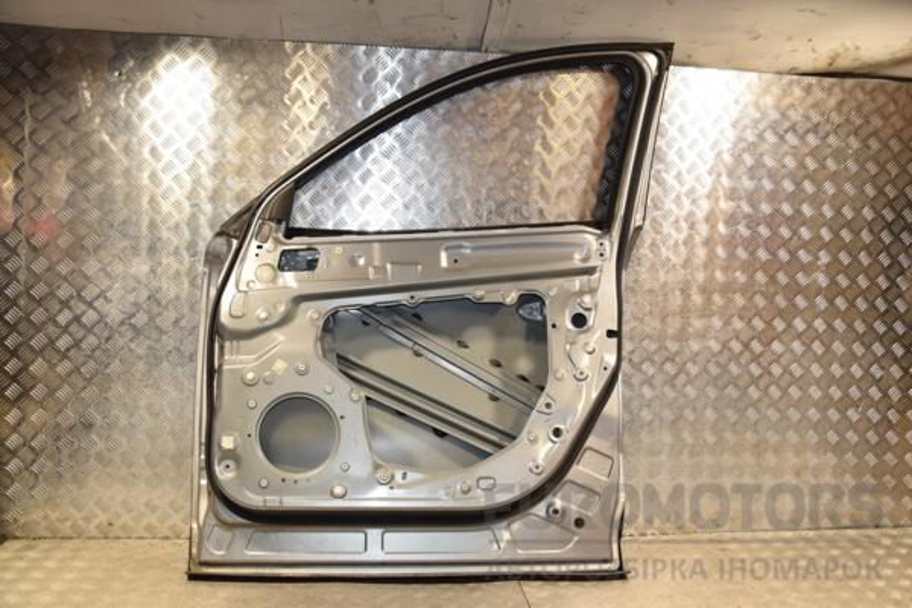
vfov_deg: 41.7
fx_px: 798
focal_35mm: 32
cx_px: 456
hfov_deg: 59.5
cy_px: 304
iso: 800
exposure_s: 1/160
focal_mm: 21
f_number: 5
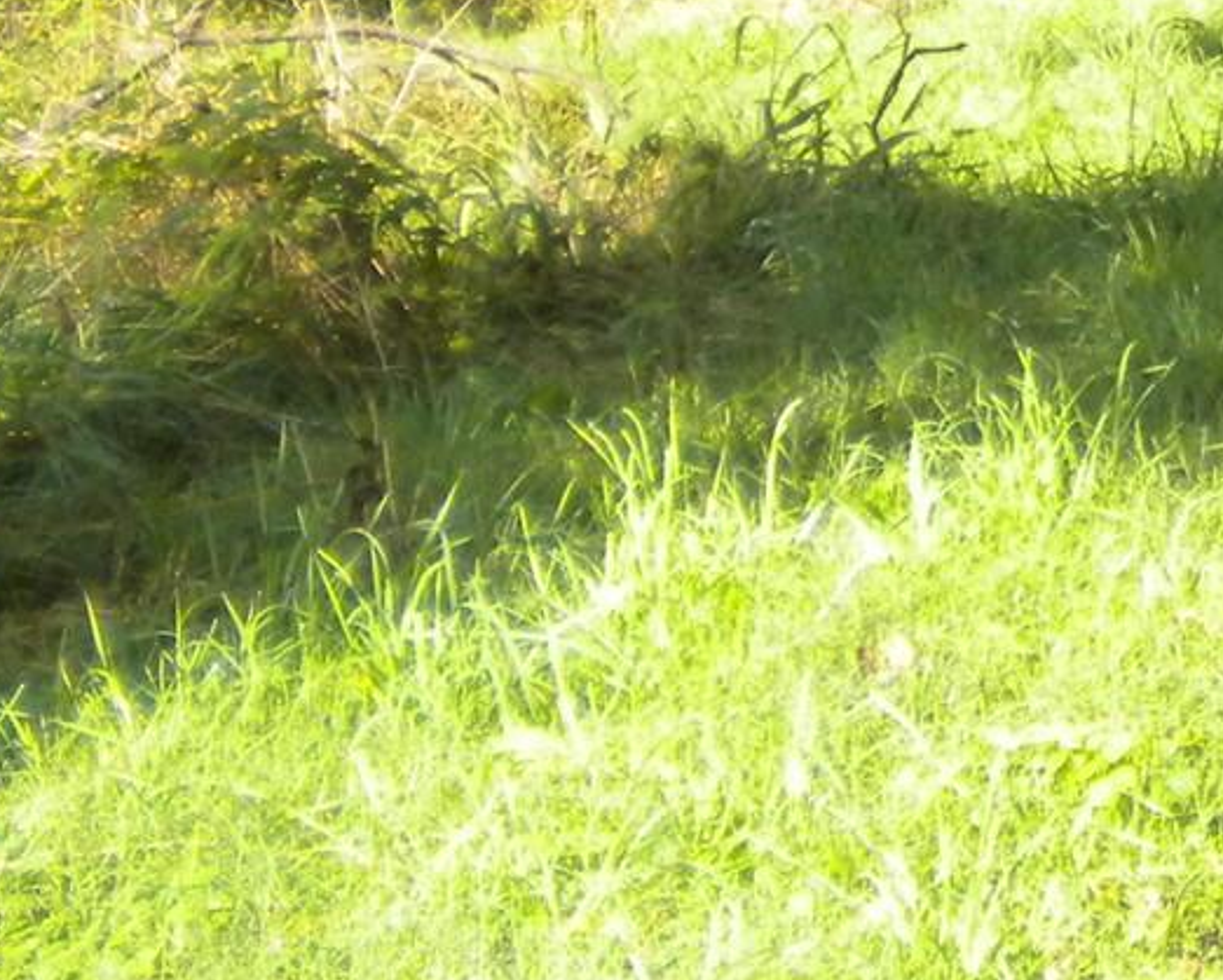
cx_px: 1842
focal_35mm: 134
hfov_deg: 13.5
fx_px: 4852
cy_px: -366
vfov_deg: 11.2
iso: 213
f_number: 3.1
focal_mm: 6.3
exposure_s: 1/433
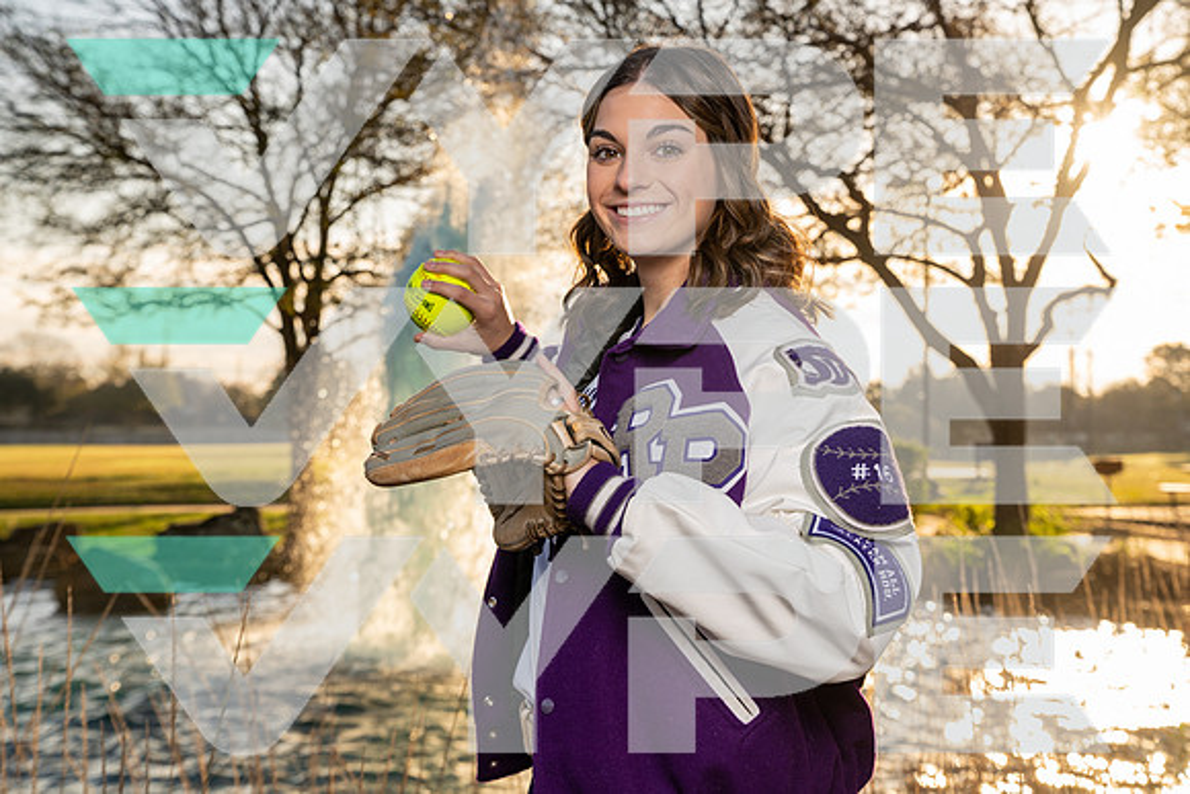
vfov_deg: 25.5
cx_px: 595
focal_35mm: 53
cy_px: 397
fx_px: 1752
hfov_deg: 37.5
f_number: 5.6
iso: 160
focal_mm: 53
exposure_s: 1/250
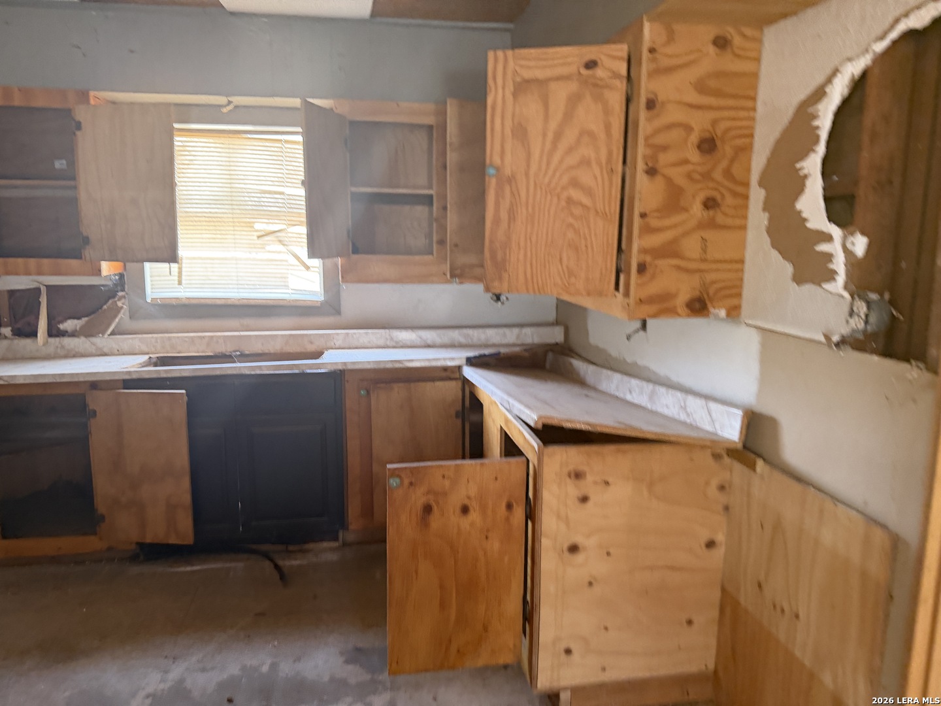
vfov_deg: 56.8
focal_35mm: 24
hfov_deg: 71.6
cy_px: 353
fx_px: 652
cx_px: 470
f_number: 1.78
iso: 250
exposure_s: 1/60
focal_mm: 6.76
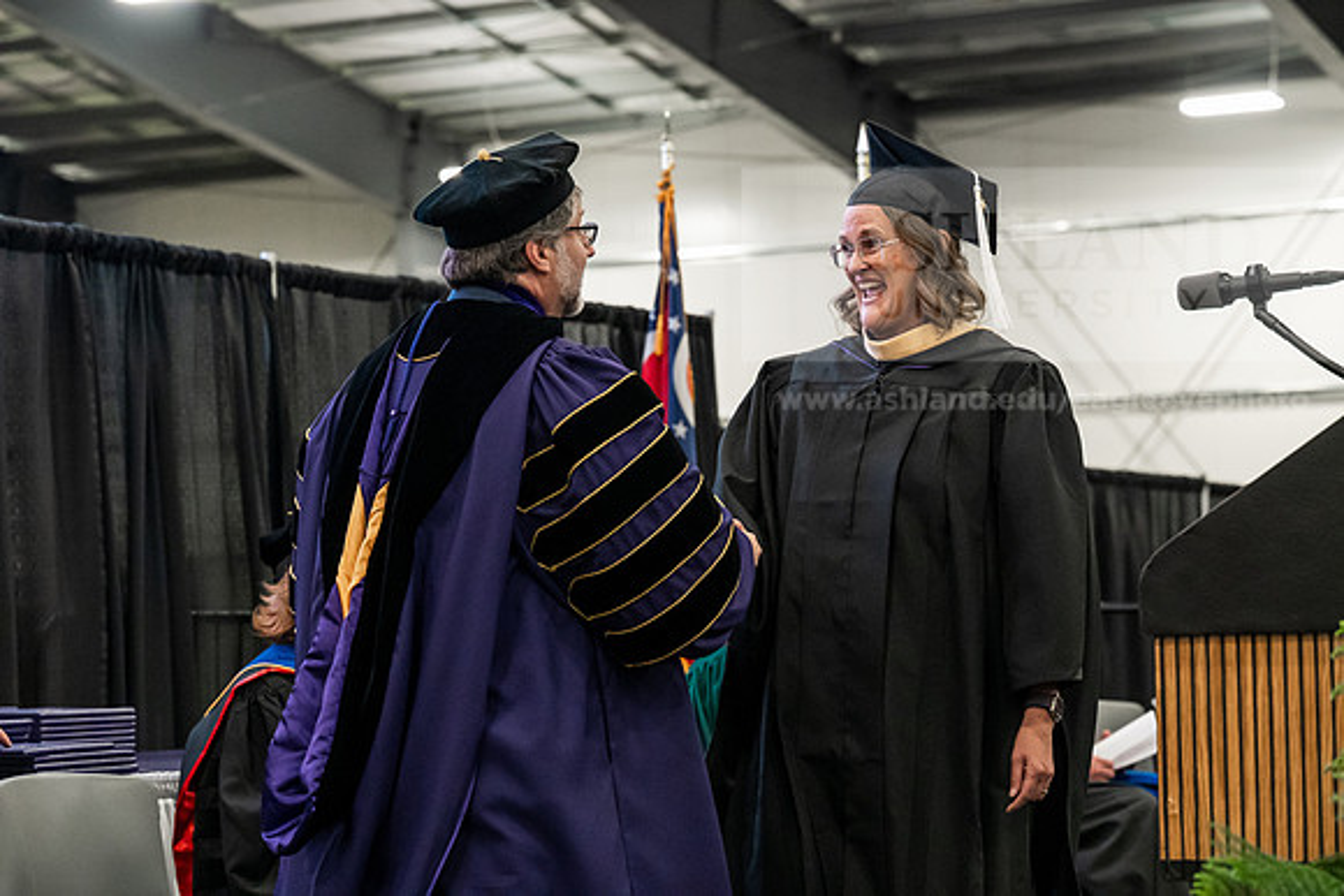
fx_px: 3211
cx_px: 672
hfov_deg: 23.6
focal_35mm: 86
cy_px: 448
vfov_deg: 15.9
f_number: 5
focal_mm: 86
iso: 6400
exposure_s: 1/250
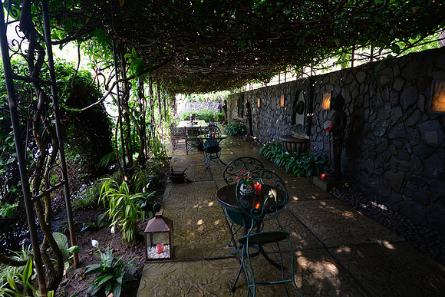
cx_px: 222
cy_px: 148
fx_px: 253
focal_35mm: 20
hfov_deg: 82.6
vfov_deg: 60.7
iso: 250
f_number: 4
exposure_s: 1/50
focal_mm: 20.5
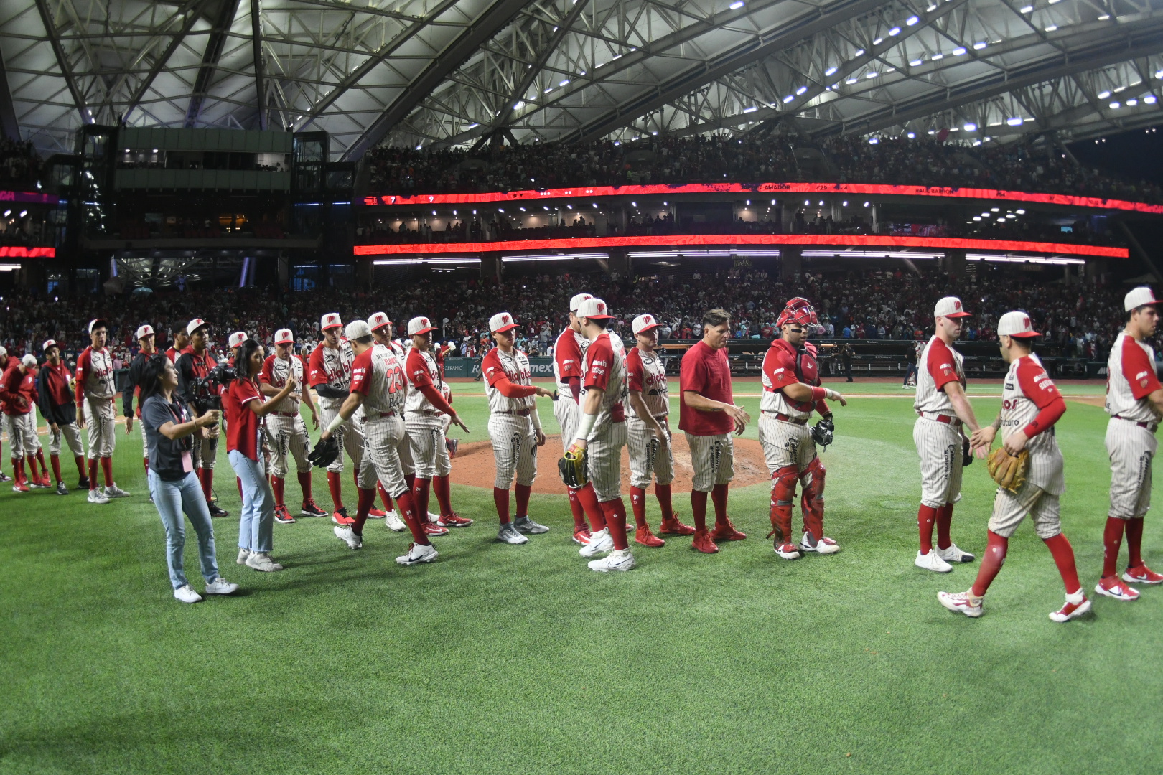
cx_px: 582
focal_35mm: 24
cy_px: 388
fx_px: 775
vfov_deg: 53.1
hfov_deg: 73.7
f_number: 2.8
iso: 2500
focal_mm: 16
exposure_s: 1/640
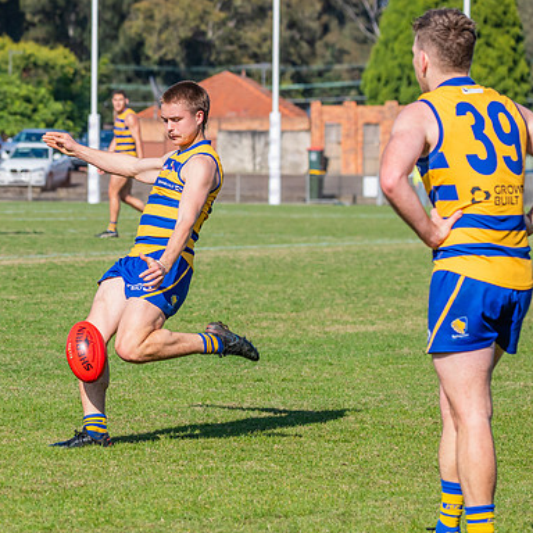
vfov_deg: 7.3
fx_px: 4198
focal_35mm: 241
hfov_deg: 7.3
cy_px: 216
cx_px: 79
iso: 500
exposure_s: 1/1600
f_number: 7.1
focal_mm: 150
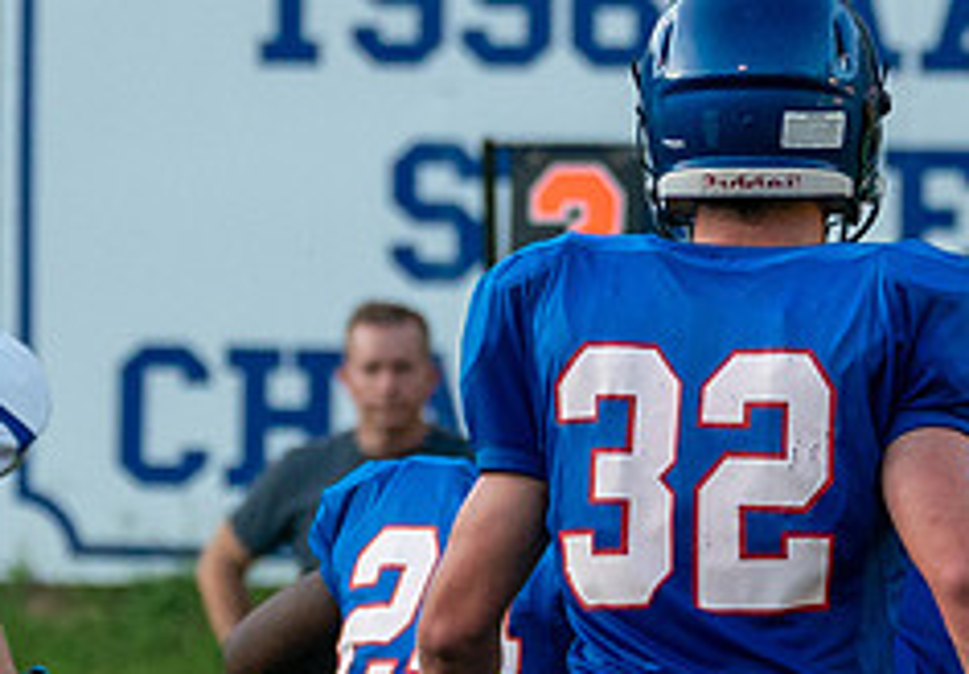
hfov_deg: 2.1
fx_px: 26180
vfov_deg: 1.5
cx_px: 812
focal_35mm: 960
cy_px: 524
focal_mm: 196
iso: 1600
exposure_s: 1/1000
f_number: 5.6
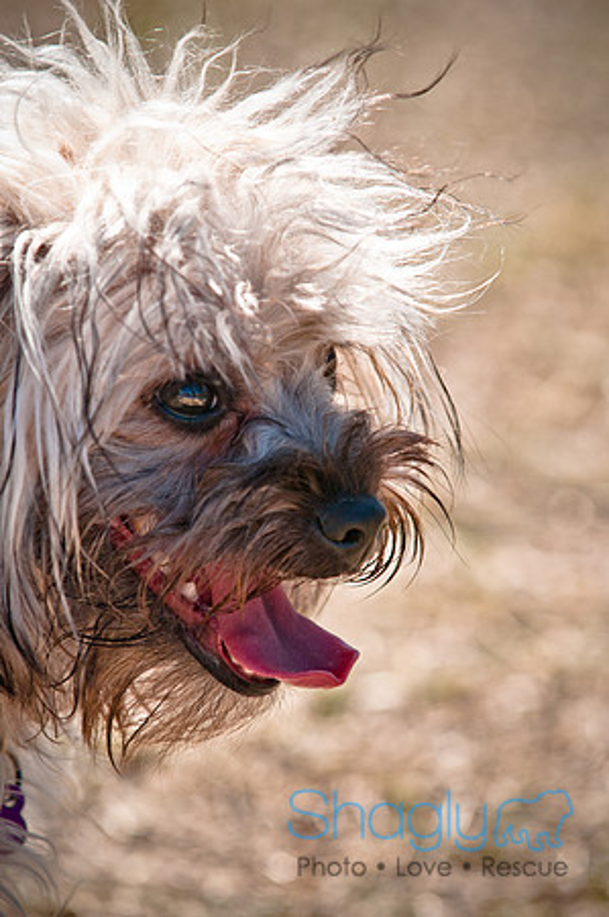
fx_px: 7630
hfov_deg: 4.6
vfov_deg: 6.9
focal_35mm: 300
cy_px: 458
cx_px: 304
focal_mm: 200
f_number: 5.6
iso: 200
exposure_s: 1/640
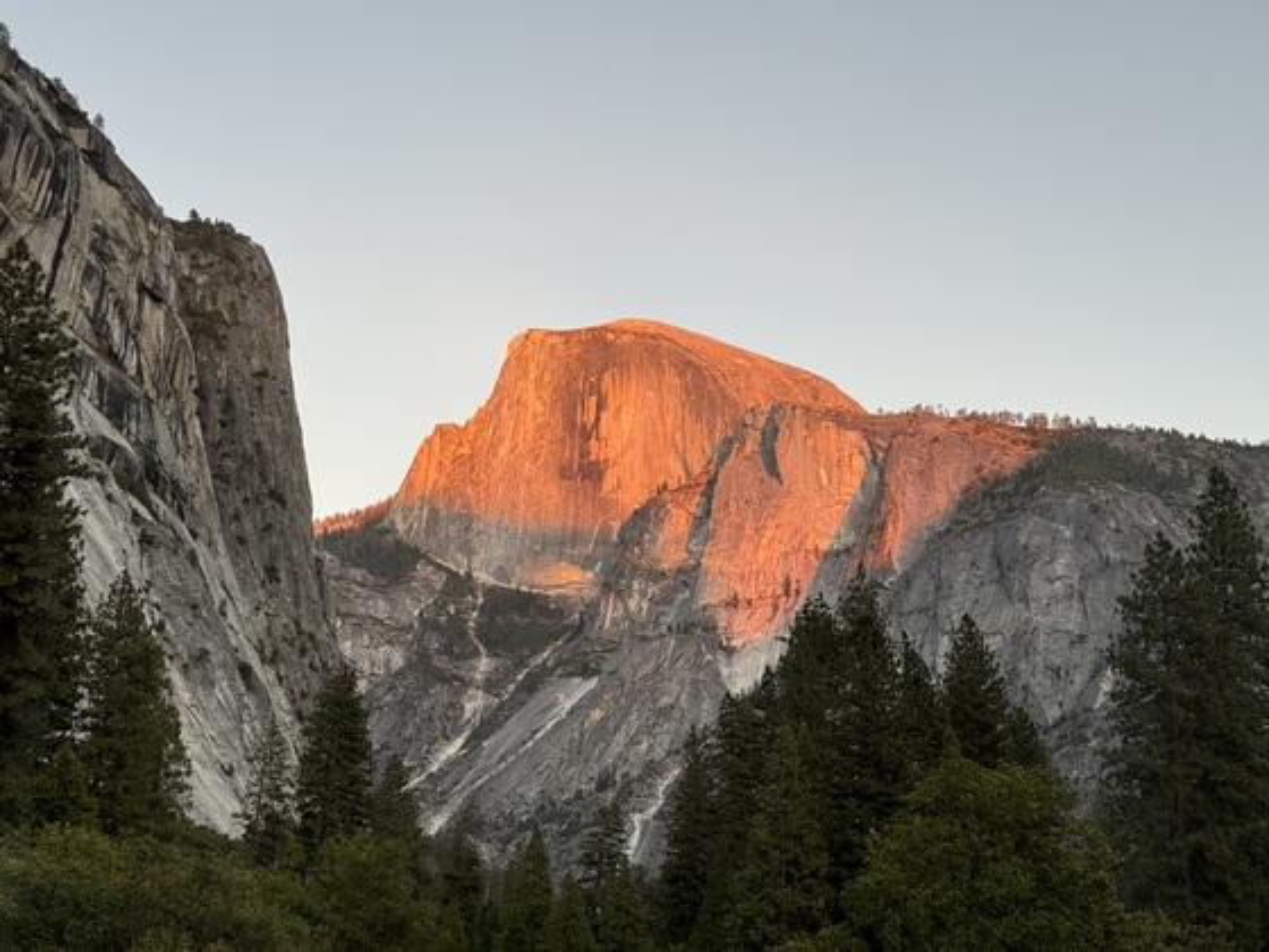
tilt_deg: +16.9
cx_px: 634
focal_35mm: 48
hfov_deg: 39.7
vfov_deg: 30.3
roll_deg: -1.2
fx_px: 1760
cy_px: 476
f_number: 1.78
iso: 50
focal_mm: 6.76
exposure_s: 1/120
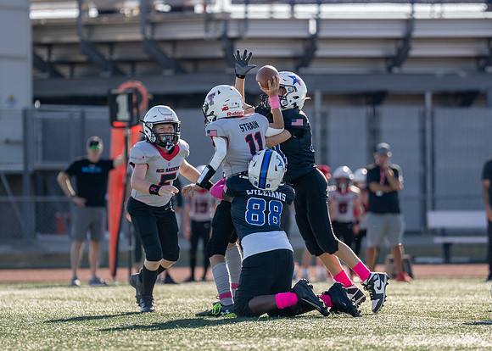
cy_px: 185
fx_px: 4293
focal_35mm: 307
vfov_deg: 4.7
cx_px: 248
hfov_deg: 6.6
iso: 160
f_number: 2.8
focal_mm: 200
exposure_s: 1/2500
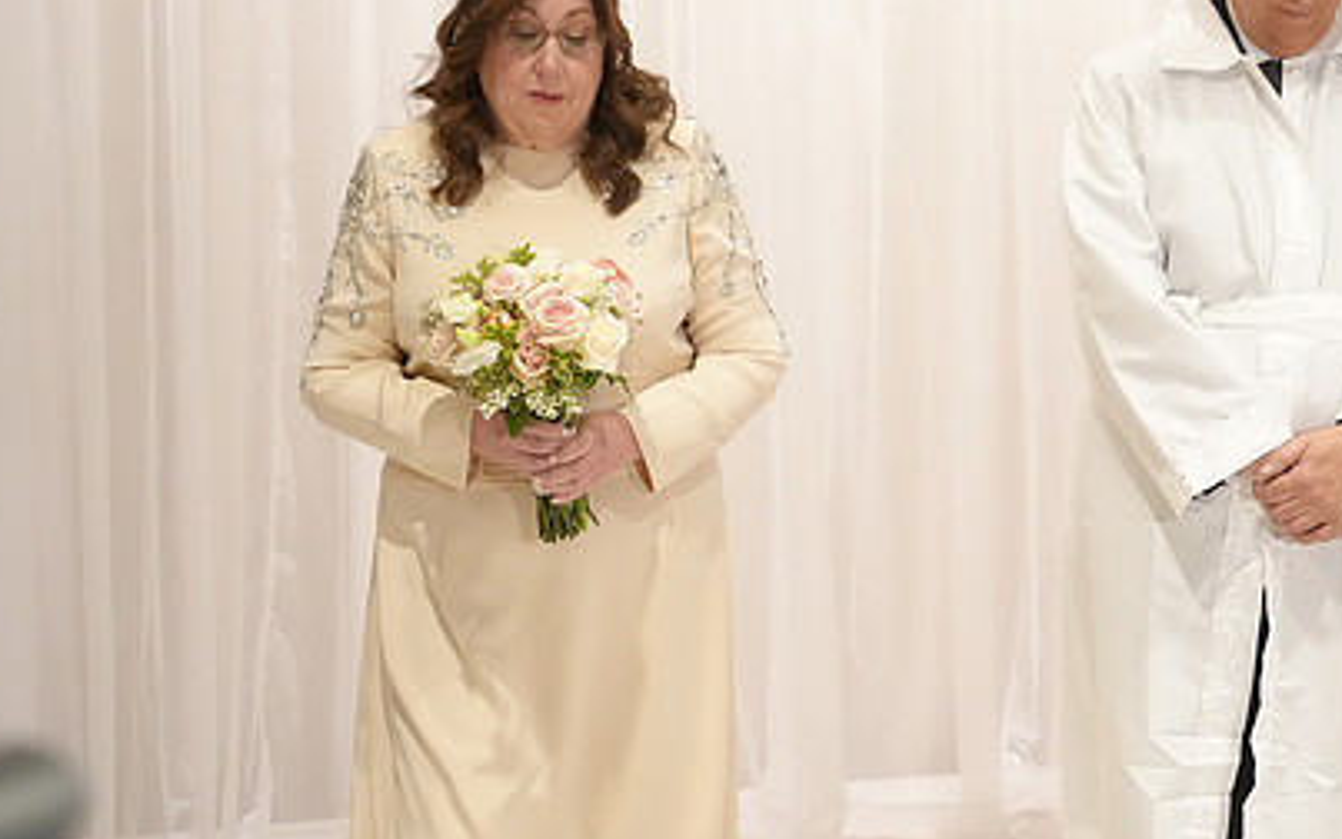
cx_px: 942
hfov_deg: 30.7
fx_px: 2414
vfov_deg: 19.7
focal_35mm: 66
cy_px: 291
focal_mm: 45
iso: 8000
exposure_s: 1/80
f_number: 4
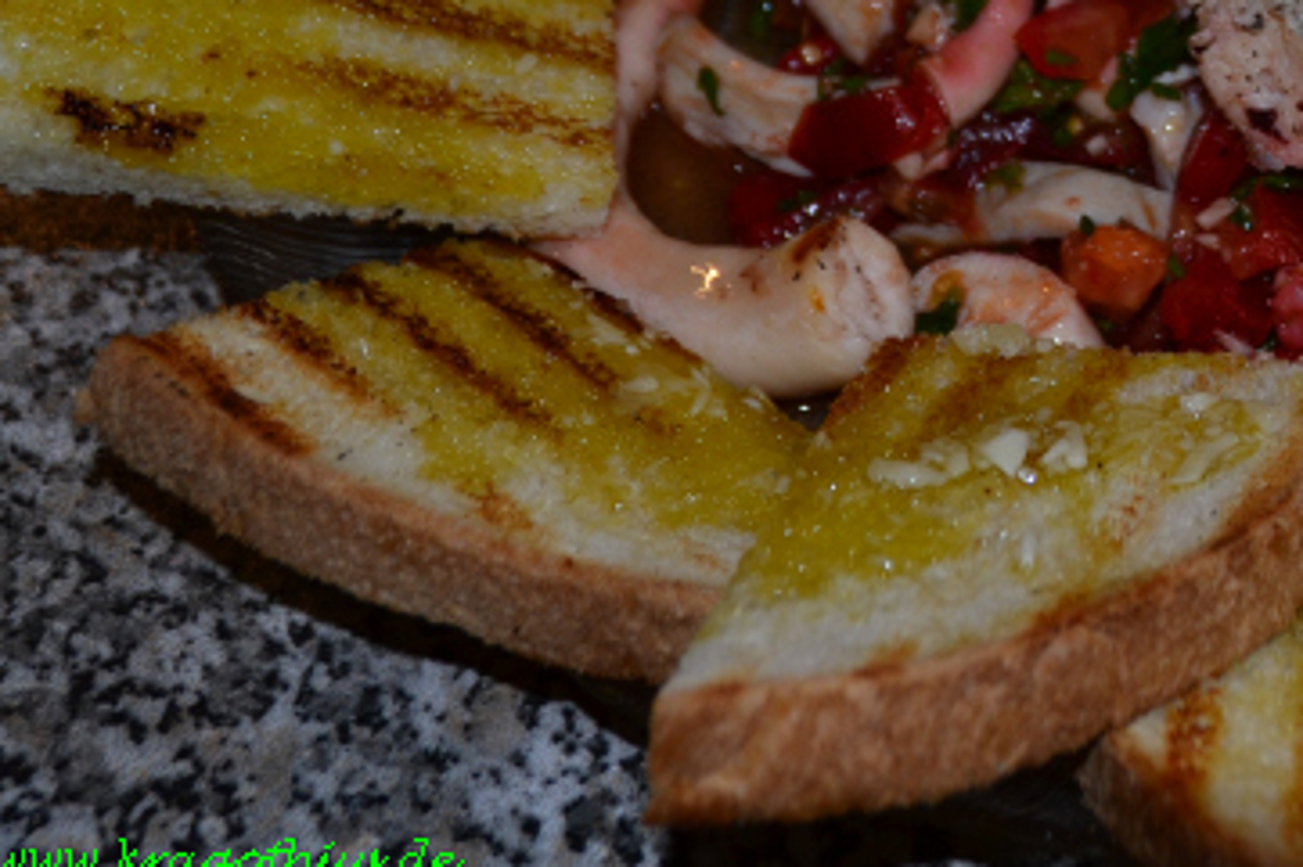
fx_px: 3477
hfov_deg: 20.4
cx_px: 1389
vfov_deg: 13.9
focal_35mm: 96
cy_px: -70
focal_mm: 29
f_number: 4
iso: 200
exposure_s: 1/60
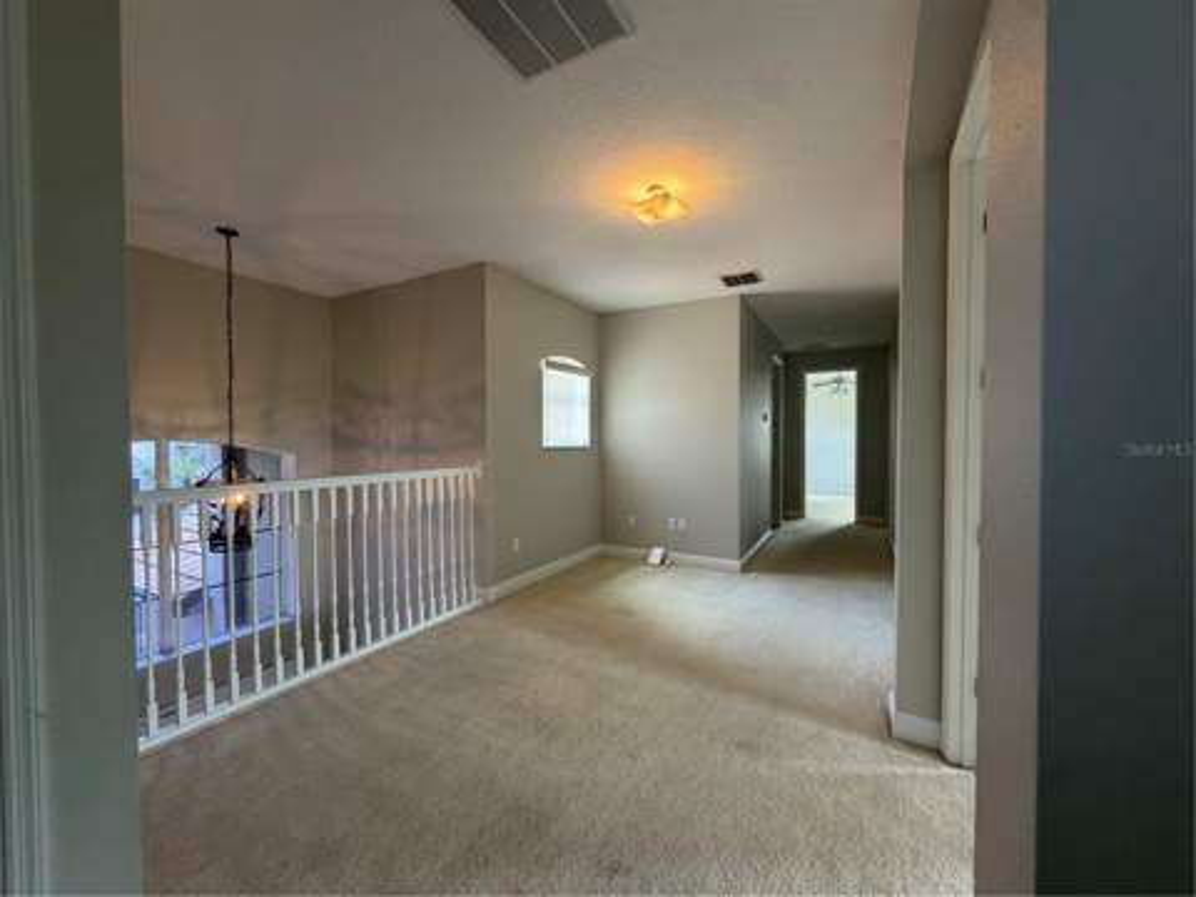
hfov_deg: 102.1
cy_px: 448
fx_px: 484
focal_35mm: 14
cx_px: 598
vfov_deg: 85.7
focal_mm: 2.22
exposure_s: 1/60
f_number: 2.2
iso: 200
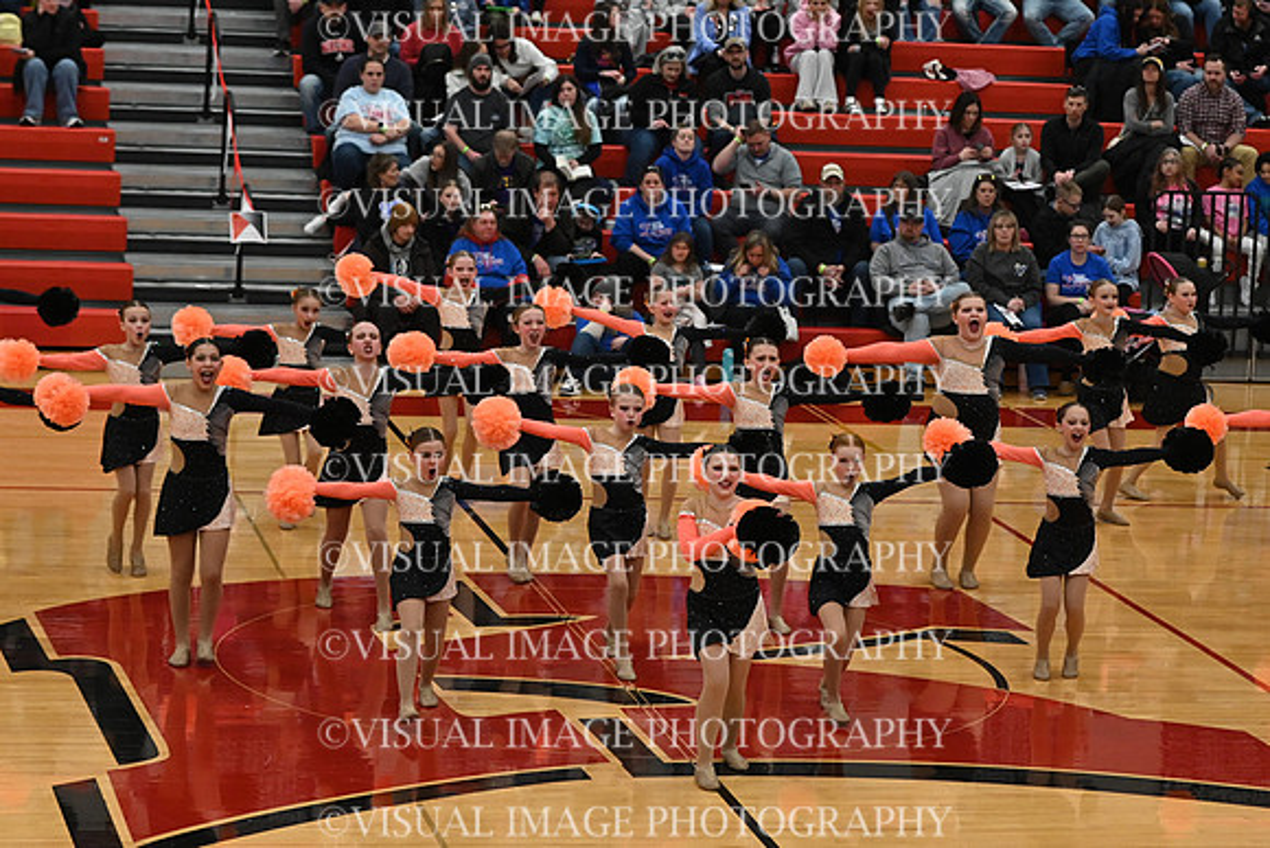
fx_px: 3705
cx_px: 635
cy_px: 424
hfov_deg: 19.5
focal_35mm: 105
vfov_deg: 13.0
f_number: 4
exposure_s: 1/400
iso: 3200
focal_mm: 70
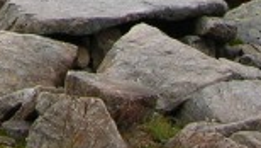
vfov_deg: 3.3
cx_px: -368
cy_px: -391
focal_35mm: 362
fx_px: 2508
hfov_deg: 5.7
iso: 50
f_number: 5.4
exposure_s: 1/173
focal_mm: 12.7
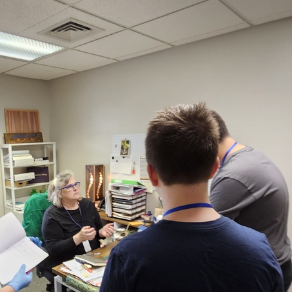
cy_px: 215
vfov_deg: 58.2
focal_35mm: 26
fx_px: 248
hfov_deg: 55.8
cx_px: 51
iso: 400
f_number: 2.2
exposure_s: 1/60
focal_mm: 2.2
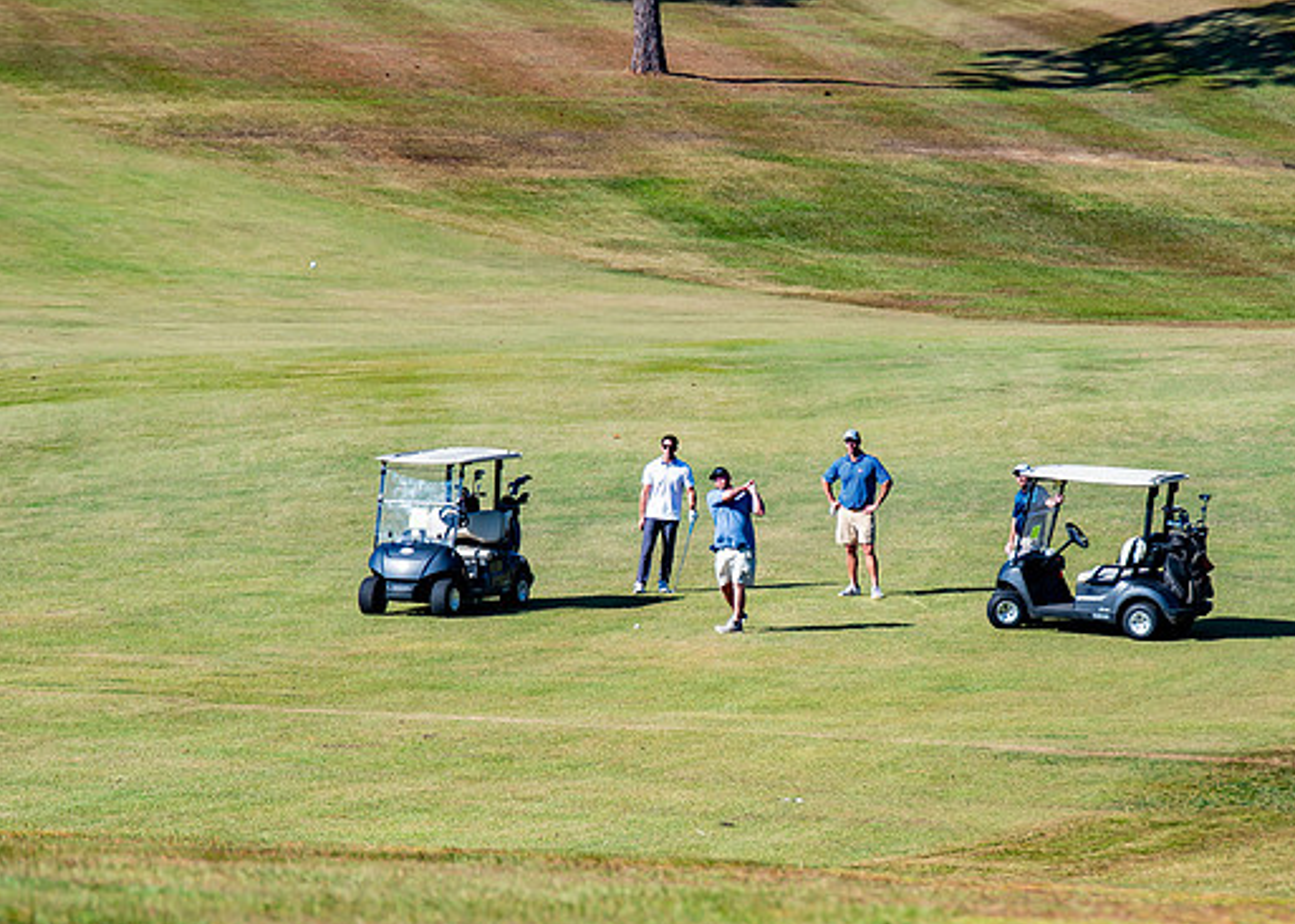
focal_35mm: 339
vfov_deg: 4.2
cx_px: 689
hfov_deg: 5.9
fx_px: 12463
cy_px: 537
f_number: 4
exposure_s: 1/640
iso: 100
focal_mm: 200
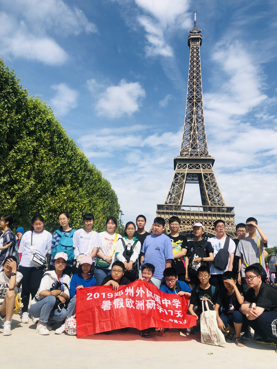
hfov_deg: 49.7
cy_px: 184
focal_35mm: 28
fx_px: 299
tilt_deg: +15.9
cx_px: 138
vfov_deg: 63.4
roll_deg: -2.2
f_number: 1.8
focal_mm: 4
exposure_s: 1/3205
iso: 20
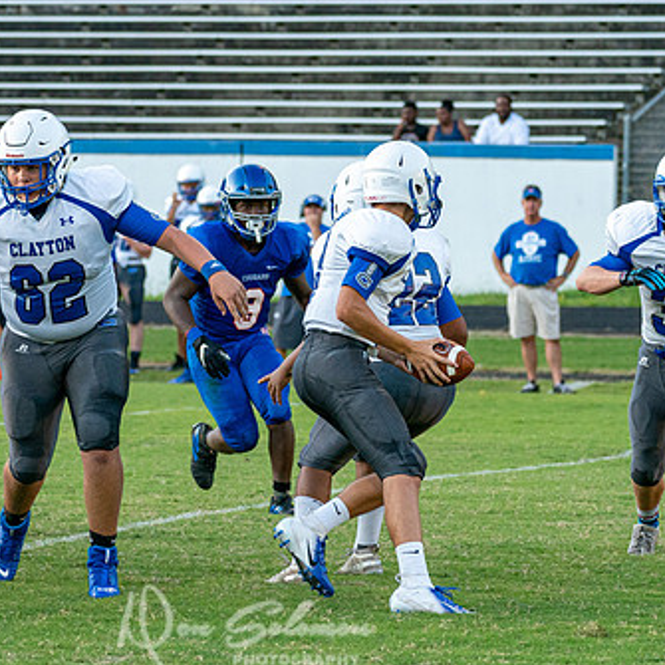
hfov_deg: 6.2
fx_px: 6151
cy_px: 359
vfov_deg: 6.2
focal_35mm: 283
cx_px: 224
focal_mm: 148
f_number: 5.6
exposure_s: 1/1000
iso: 2000
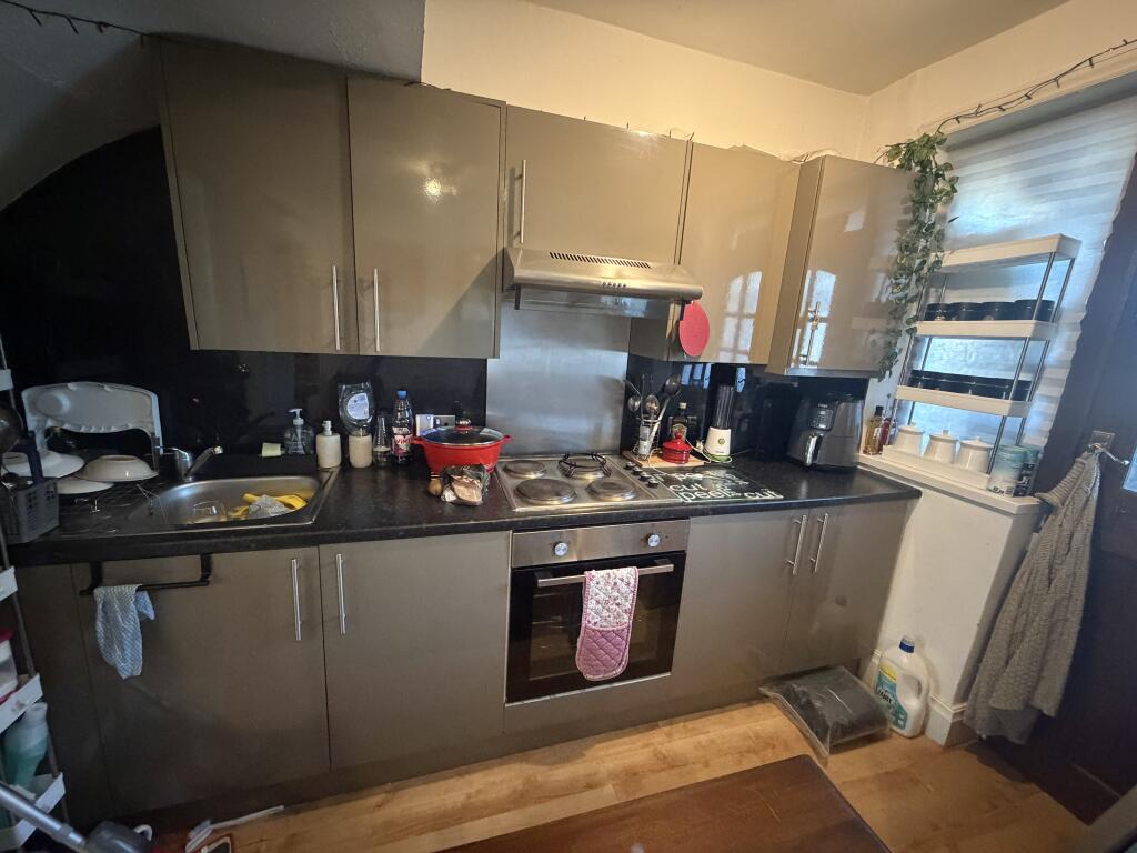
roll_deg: -2.6
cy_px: 426
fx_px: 460
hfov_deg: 102.1
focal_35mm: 14
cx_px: 568
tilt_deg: -12.8
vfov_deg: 85.7
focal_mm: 2.22
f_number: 2.2
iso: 1000
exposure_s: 1/33
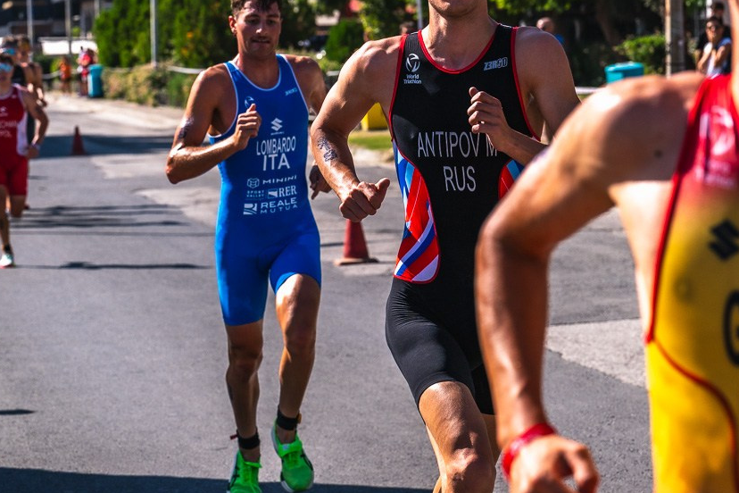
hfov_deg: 12.1
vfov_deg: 8.1
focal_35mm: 170
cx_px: 387
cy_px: 221
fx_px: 3489
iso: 250
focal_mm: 110
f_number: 8
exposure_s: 1/1250
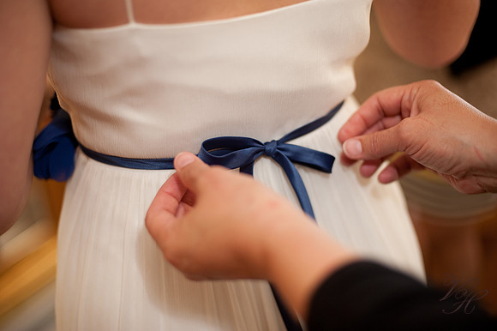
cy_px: 166
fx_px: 690
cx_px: 248
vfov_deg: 27.0
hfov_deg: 39.6
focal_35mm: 50
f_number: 1.8
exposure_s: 1/100
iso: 200
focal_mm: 50
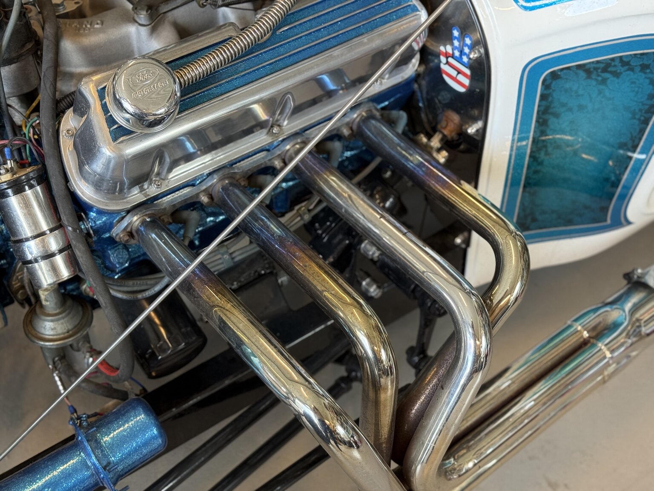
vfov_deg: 30.3
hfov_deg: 39.7
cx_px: 327
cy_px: 246
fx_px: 907
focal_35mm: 48
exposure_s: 1/100
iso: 100
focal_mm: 6.76
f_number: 1.78
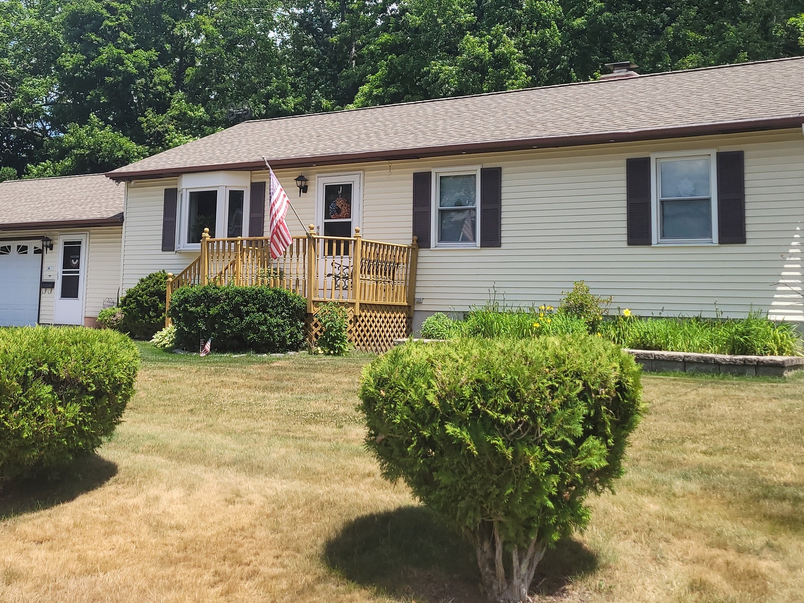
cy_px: 189
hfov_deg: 43.5
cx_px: 302
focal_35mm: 43
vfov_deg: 33.2
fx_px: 999
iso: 40
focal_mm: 5.4
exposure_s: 1/1849
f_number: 1.8
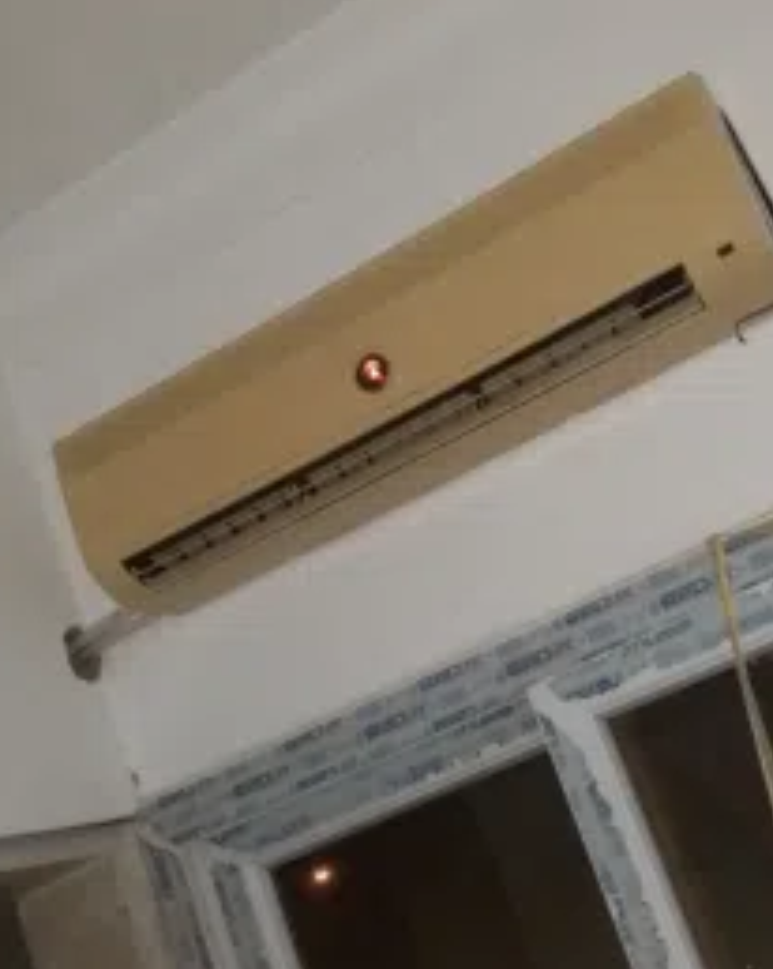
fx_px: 1346
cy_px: 556
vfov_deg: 39.5
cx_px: 469
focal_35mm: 47
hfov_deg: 31.9
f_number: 2.2
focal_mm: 3.3
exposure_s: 1/25
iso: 200
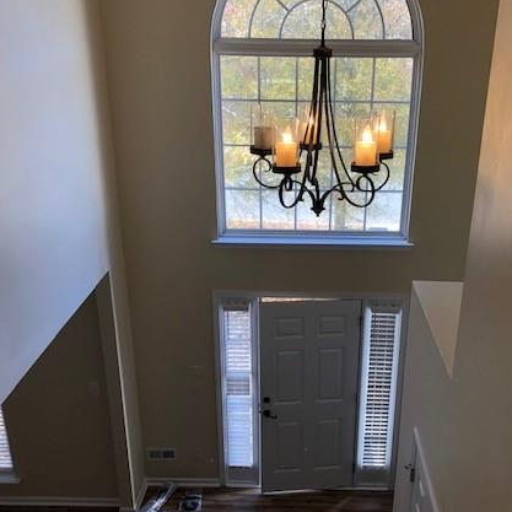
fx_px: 636
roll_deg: +0.1
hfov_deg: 43.7
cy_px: 287
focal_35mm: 38
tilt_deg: -23.0
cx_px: 303
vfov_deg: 43.8
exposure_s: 1/120
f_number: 1.8
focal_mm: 4
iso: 40
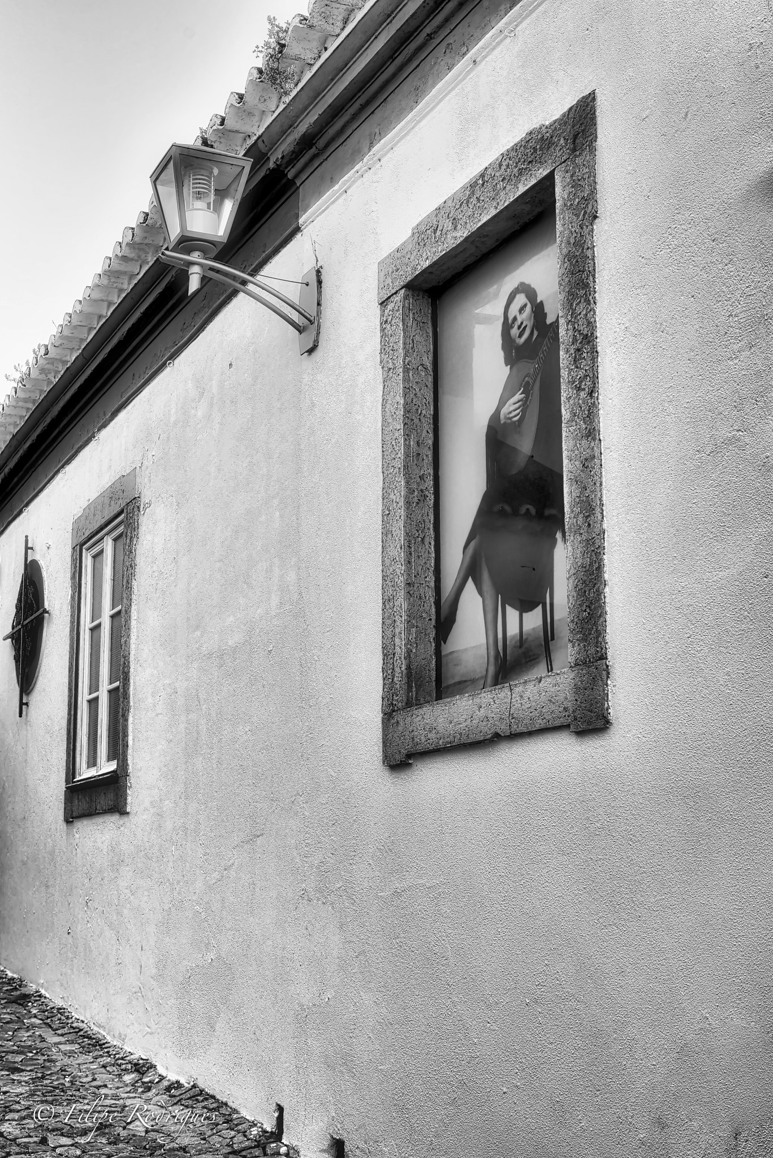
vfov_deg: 46.4
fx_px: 1352
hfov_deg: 31.9
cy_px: 579
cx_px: 386
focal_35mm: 42
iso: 100
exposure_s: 1/100
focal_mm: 42
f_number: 7.1
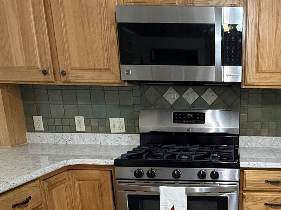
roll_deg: -0.9
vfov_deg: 33.8
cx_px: 236
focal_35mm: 40
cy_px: 194
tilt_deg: -16.7
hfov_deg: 43.9
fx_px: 325
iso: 500
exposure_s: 1/60
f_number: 2.2
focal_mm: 2.22
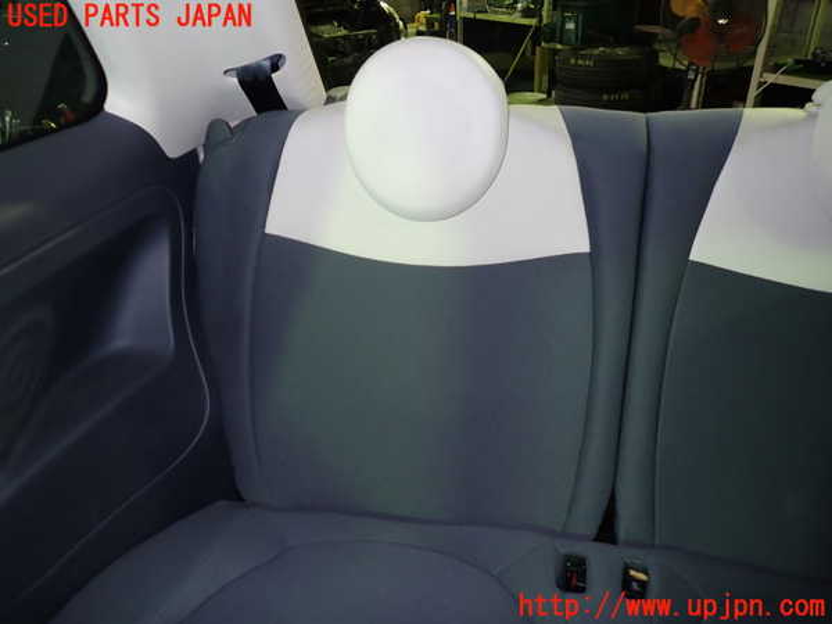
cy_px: 312
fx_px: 601
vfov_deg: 54.9
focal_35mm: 25
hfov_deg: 69.4
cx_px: 416
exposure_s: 1/30
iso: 200
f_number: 2
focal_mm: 4.5
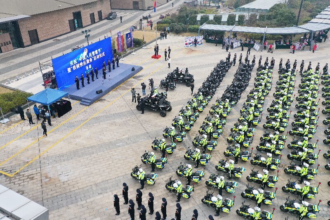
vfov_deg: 46.4
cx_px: 165
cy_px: 110
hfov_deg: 65.5
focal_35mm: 28
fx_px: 257
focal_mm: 10.26
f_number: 4
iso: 200
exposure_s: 1/120
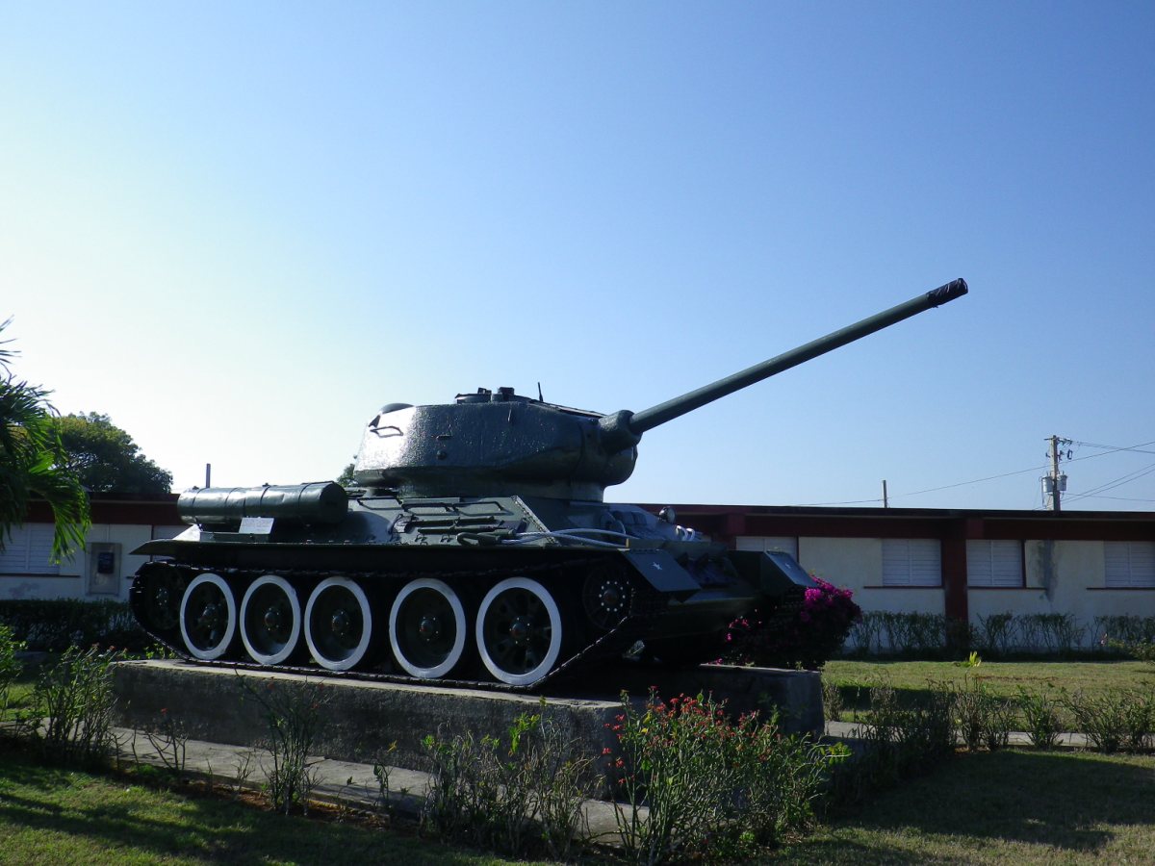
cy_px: 433
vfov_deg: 41.8
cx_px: 578
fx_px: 1134
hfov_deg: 54.0
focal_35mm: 34
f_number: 9.2
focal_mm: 6.1
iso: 100
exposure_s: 1/125
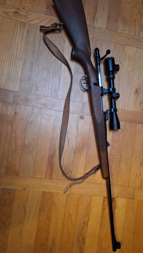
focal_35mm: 26
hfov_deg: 44.2
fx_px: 175
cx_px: 84
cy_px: 126
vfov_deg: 71.9
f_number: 1.8
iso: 400
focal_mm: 5.54
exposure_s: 1/25
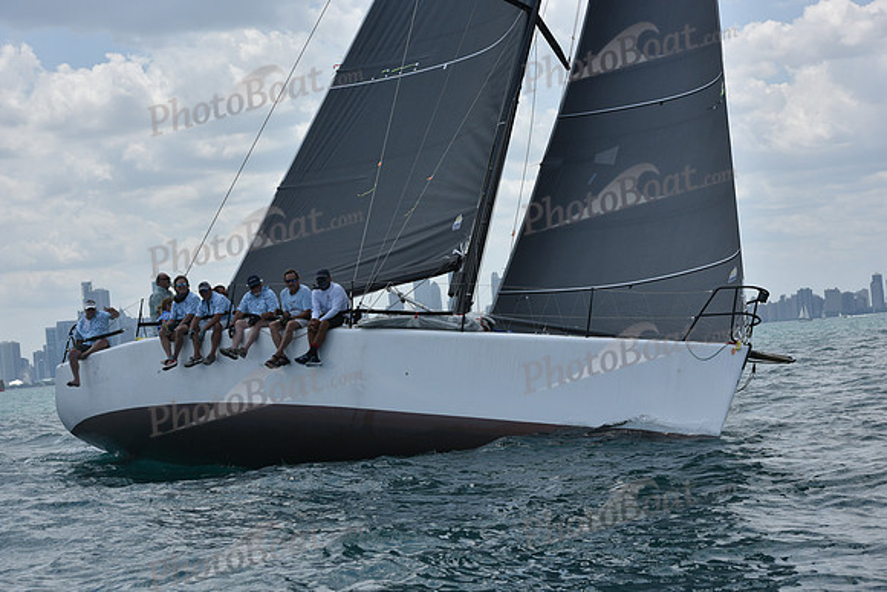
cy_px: 296
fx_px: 1725
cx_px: 444
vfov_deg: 19.5
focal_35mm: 70
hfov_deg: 28.8
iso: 250
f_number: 9
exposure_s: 1/1250
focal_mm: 70
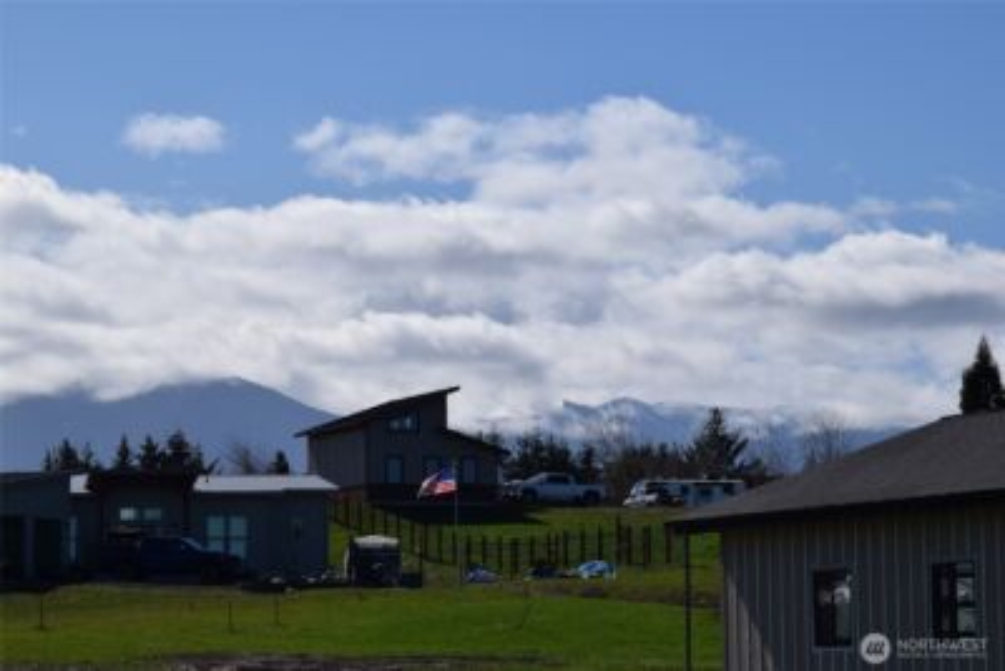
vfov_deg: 12.2
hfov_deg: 18.2
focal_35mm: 112
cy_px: 336
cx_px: 502
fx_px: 3142
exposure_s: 1/1250
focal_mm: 75
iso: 200
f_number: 9
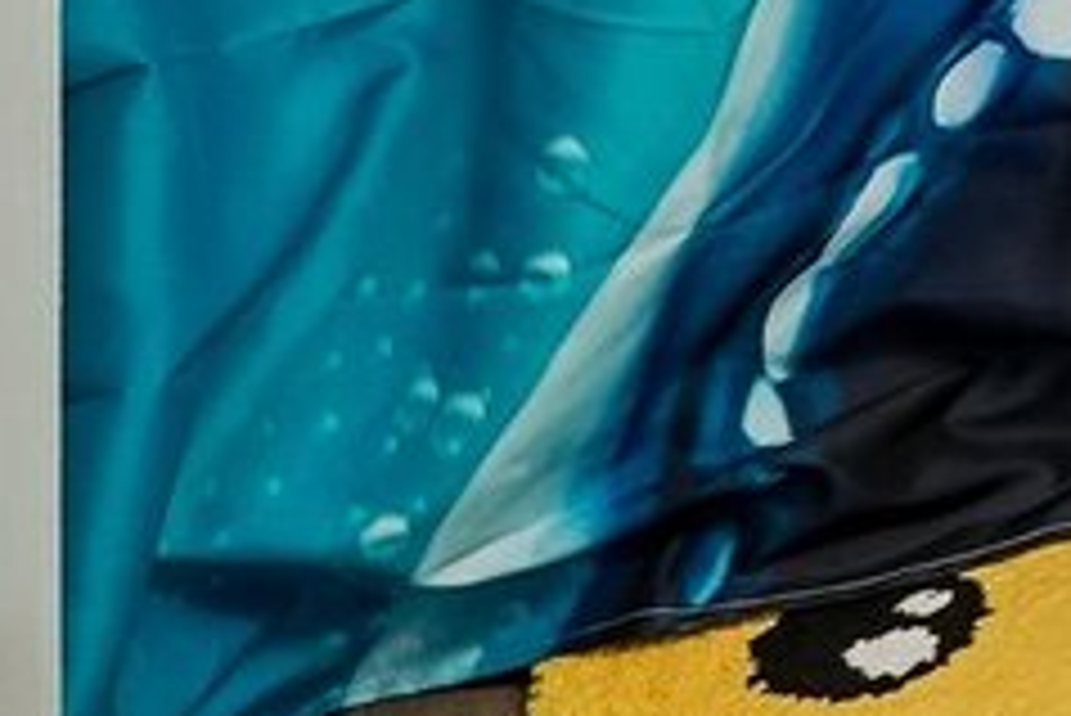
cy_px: -1396
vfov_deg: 9.8
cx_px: 3316
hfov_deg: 10.9
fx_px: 3245
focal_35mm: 109
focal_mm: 16
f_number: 8
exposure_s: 1/30
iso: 400
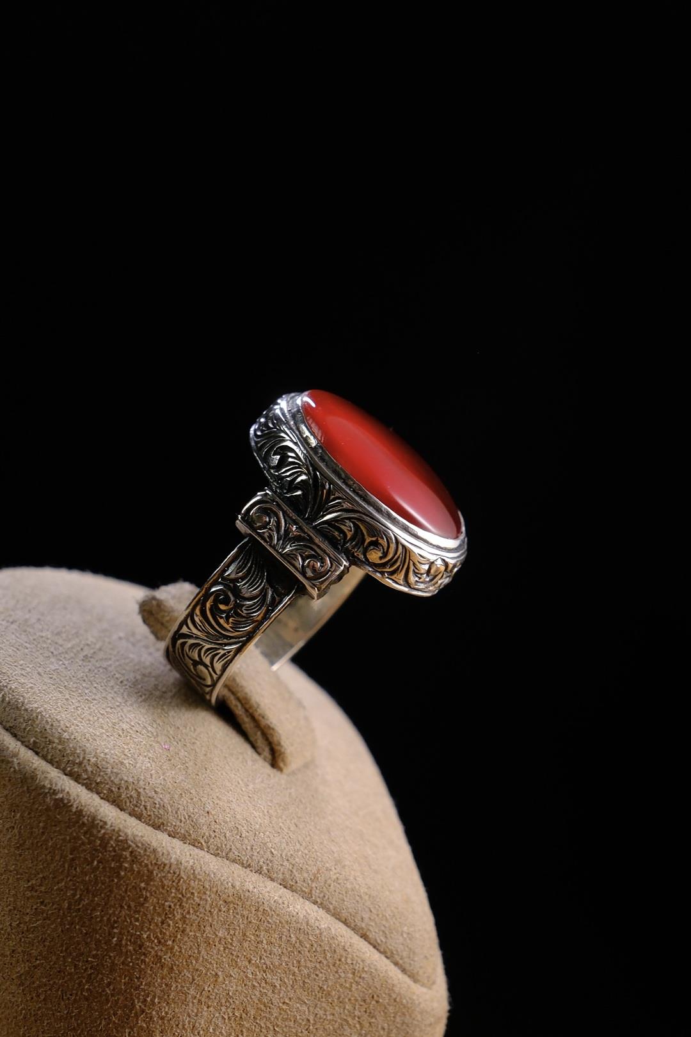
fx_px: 1439
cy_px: 518
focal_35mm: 50
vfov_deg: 39.6
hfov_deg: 27.0
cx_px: 346
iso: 500
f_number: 5
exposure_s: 1/100
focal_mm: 33
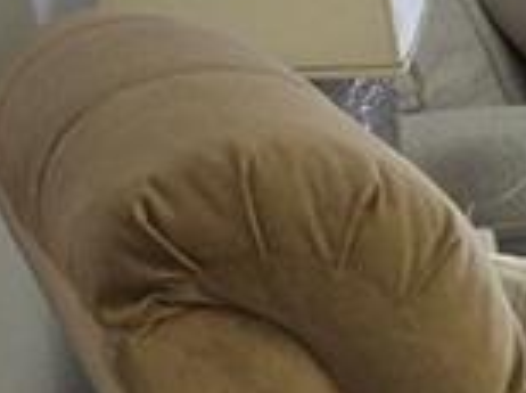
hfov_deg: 10.0
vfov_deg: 9.6
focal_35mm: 153
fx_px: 2321
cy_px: -3
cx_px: 1540
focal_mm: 5.4
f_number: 1.8
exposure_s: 1/120
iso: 64
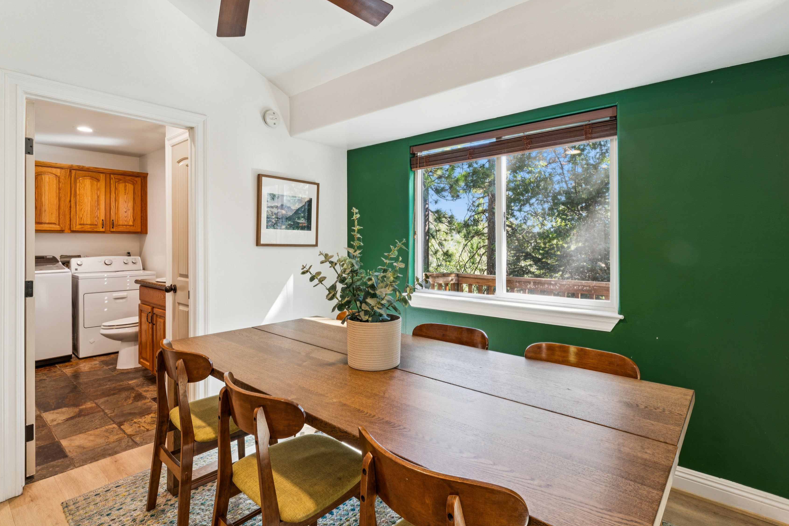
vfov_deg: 67.8
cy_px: 248
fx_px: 391
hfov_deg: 90.5
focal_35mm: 18
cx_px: 405
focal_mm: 16.8
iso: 100
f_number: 13
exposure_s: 1/2
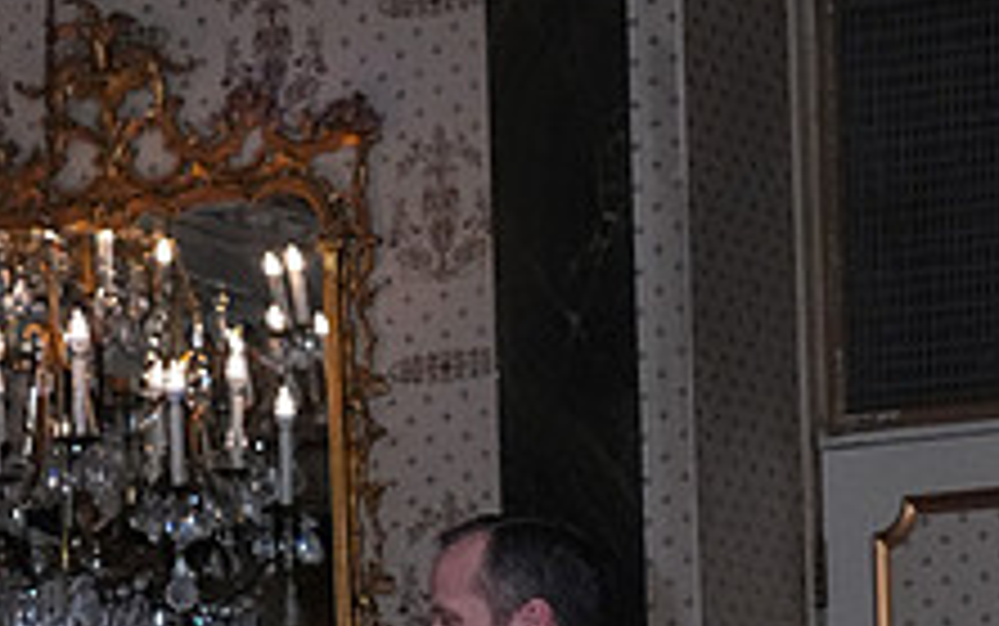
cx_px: 331
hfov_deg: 10.0
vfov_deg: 6.1
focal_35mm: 210
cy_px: 1108
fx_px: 5720
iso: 5000
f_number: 5.6
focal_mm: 53
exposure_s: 1/200
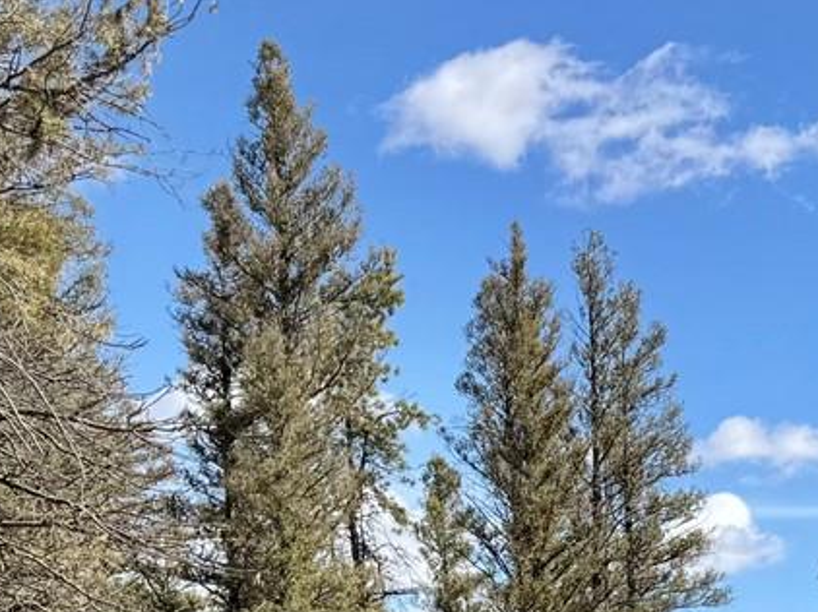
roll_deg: +1.2
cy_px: 990
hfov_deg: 19.7
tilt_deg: -5.5
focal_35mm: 91
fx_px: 2149
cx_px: 1087
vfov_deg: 14.8
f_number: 1.78
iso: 80
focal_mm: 6.76
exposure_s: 1/3413
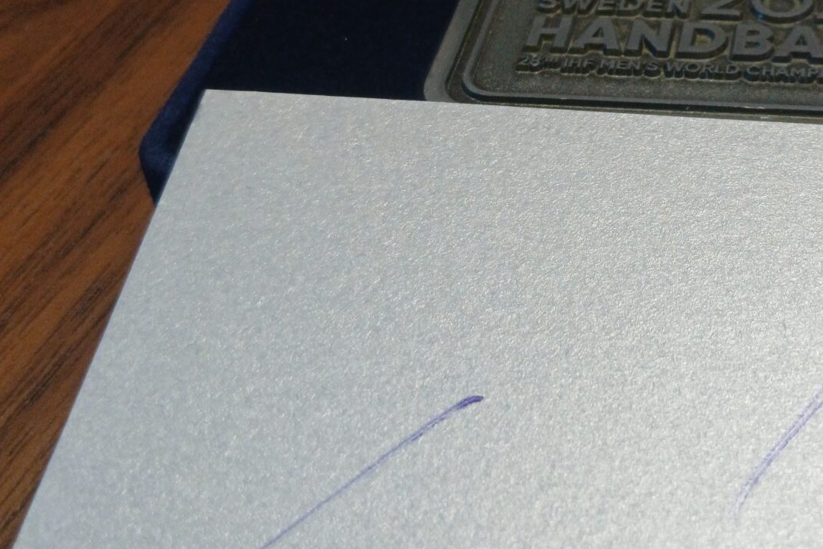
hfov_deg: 30.0
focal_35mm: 65
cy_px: -9
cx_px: 696
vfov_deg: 20.2
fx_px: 1486
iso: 125
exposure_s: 1/50
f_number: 1.8
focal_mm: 3.98
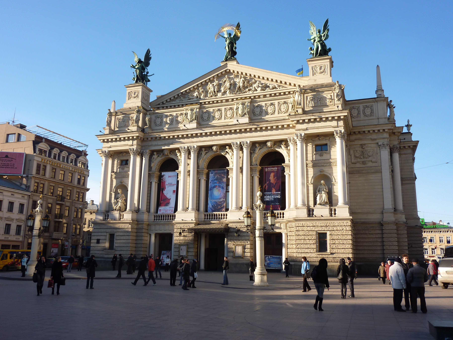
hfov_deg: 60.0
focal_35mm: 30
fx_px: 393
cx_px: 226
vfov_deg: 46.8
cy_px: 170
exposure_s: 1/320
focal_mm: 5
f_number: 4
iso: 80
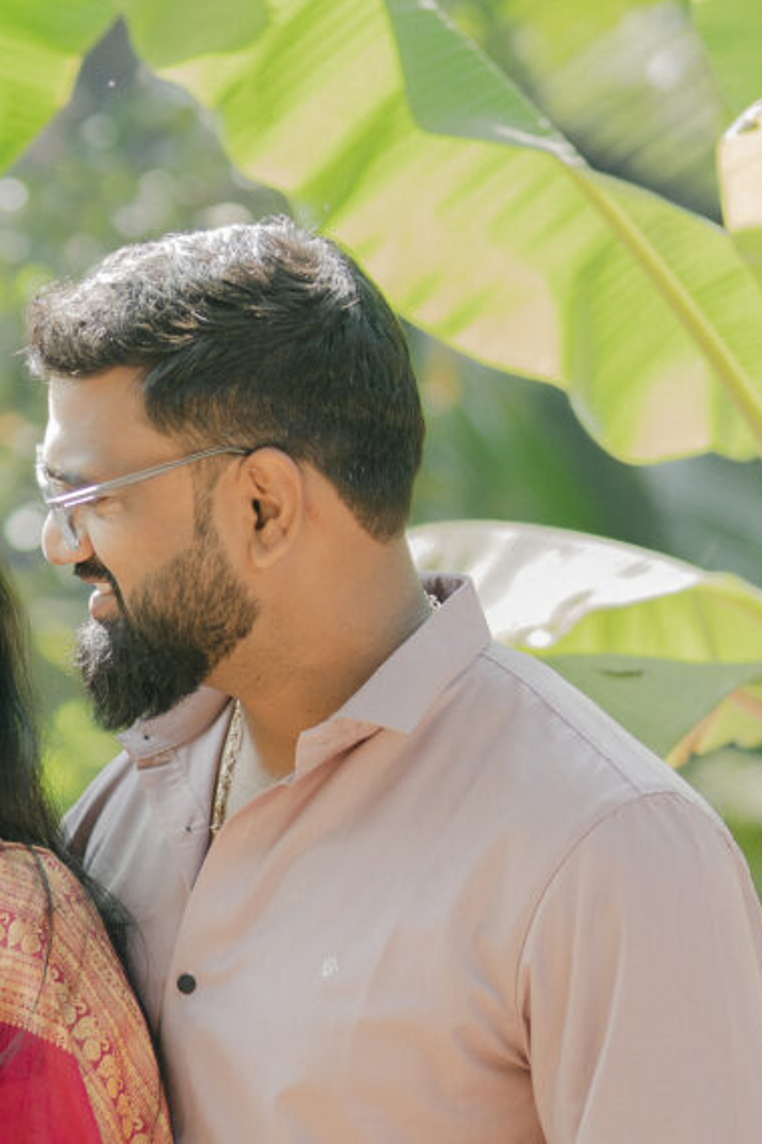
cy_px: 1064
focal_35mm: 225
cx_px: -69
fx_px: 7148
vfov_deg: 9.1
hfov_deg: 6.1
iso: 400
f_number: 1.4
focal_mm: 50
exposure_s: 1/1600
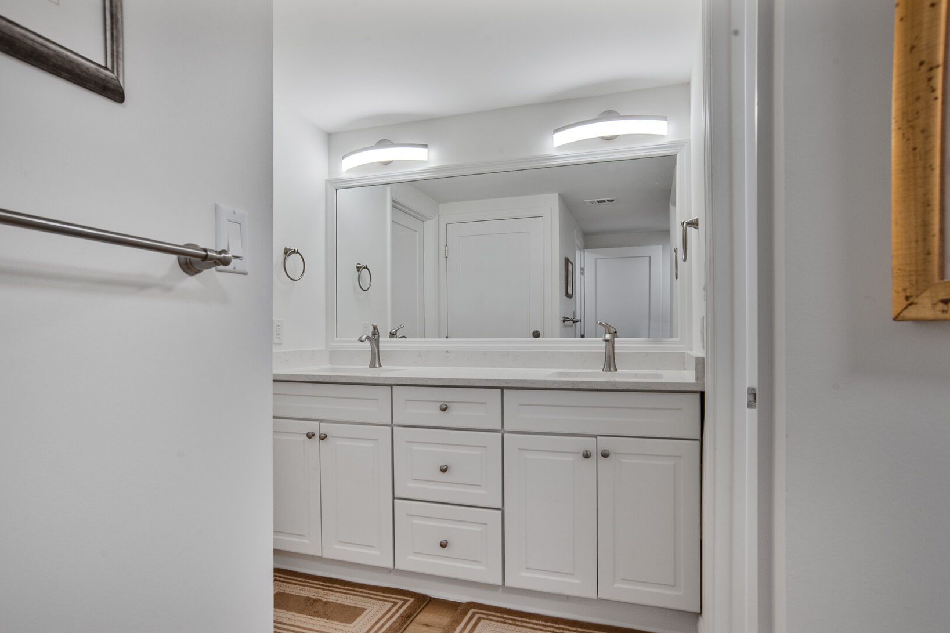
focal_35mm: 19
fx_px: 501
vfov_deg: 64.5
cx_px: 479
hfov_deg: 86.9
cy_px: 332
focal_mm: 18
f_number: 11
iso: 400
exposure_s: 1/50
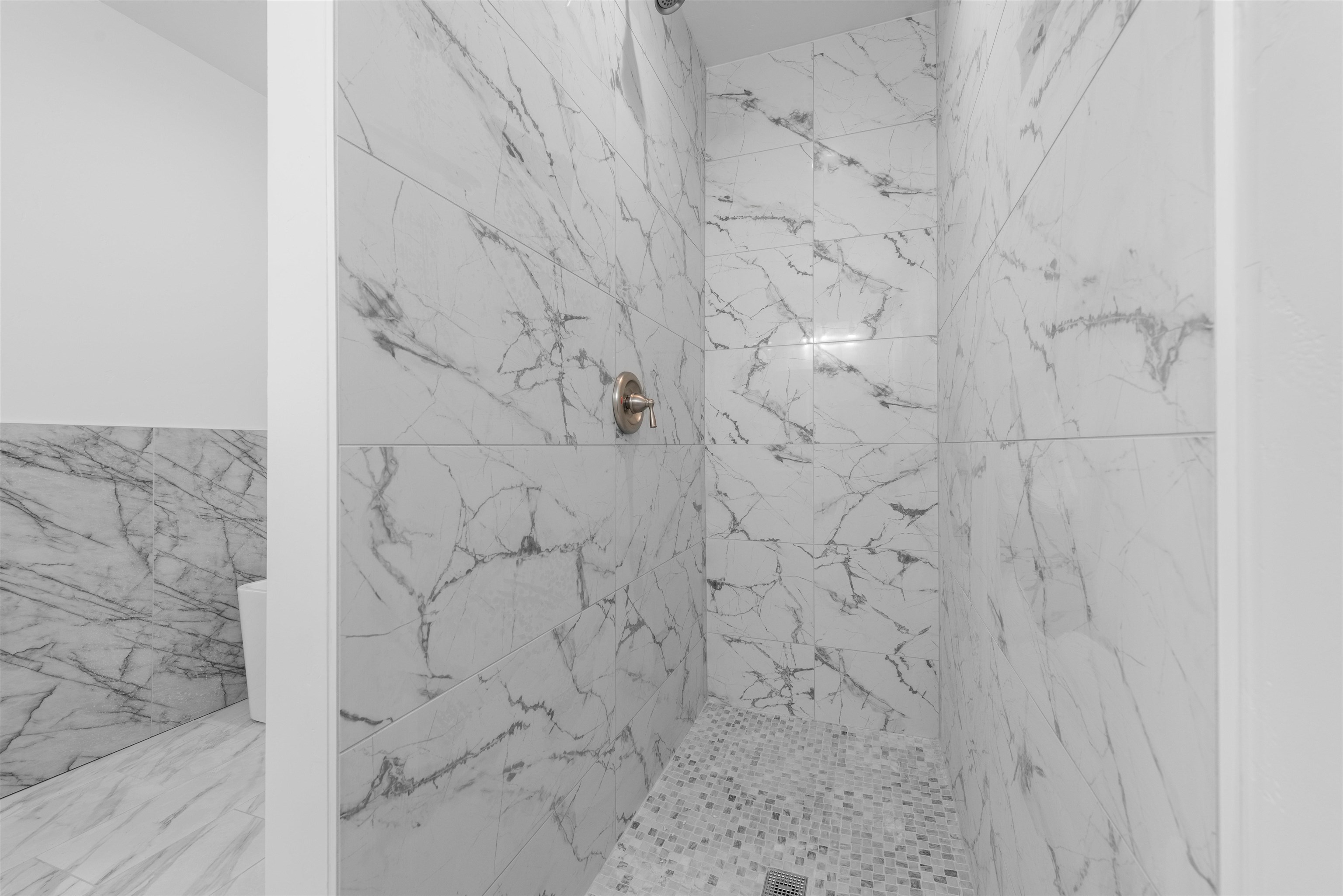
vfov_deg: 81.2
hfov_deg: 104.2
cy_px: 448
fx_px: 522
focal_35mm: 14
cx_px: 672
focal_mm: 14
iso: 320
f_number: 8
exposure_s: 1/15
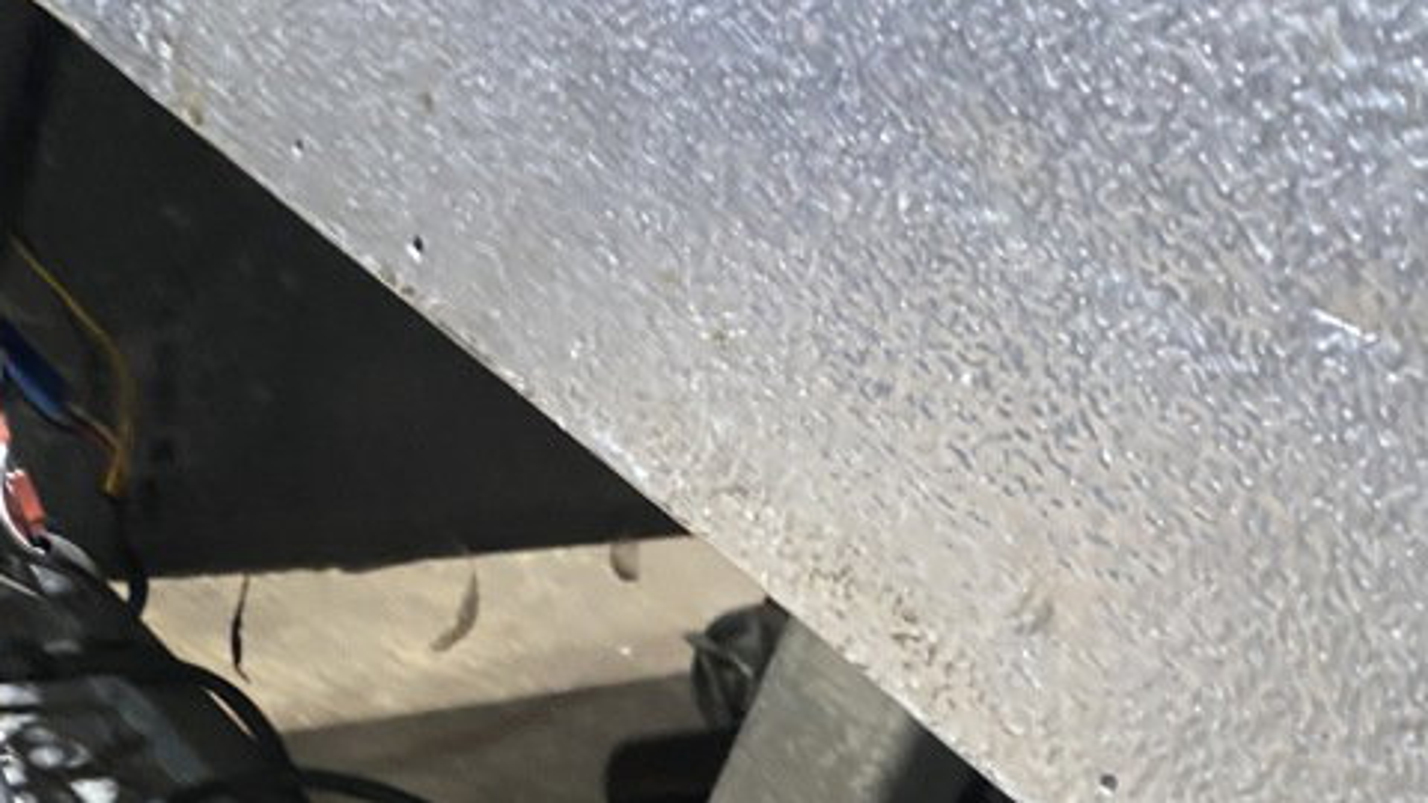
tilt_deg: -35.3
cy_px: 1087
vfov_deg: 22.0
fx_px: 1818
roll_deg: -24.4
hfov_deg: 42.6
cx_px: 550
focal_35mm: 48
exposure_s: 1/40
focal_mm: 4.25
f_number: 1.8
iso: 500
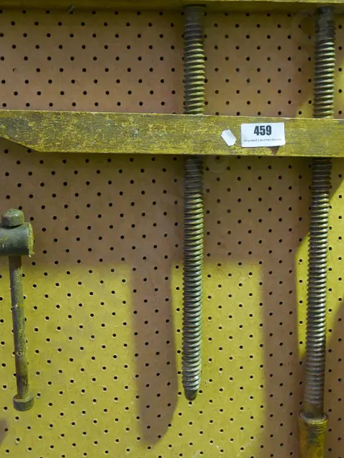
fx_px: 622
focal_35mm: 47
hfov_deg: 30.9
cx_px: 196
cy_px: 177
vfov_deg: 40.2
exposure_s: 1/60
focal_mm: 16
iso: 3200
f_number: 4
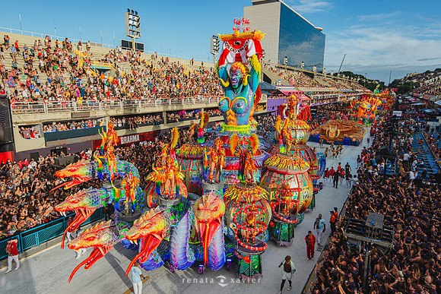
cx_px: 220
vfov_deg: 53.2
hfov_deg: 73.7
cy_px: 147
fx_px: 294
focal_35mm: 24
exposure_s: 1/1000
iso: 200
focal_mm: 24
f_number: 4
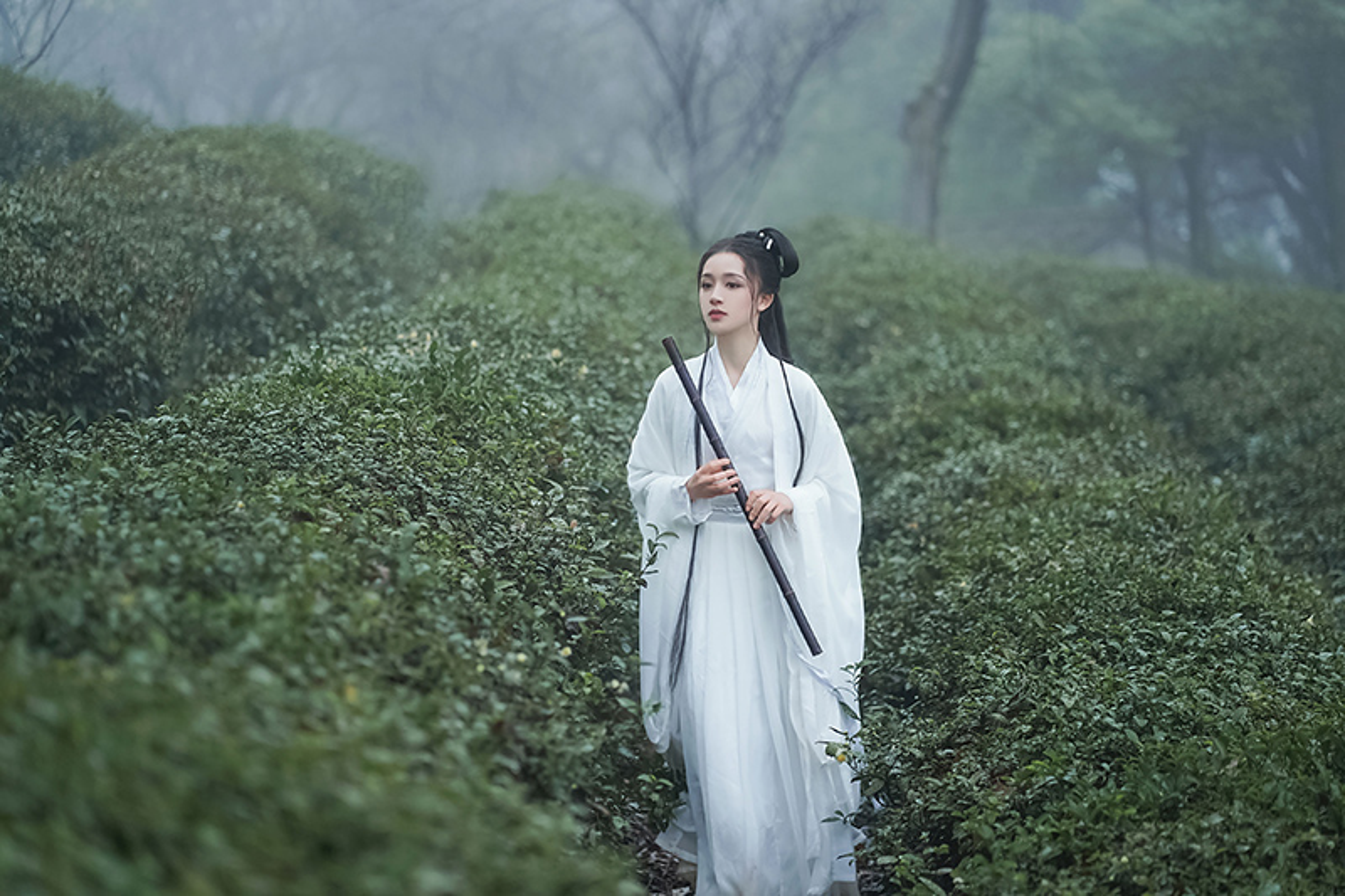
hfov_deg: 23.9
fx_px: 3175
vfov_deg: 16.1
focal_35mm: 85
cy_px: 448
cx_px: 672
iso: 640
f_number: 1.8
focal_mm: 85
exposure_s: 1/100
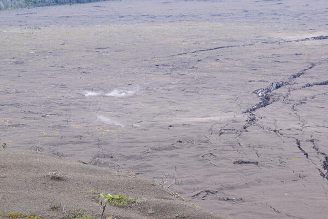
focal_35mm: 150
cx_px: 164
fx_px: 1367
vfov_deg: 9.1
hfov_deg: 13.7
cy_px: 110
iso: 400
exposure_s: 1/200
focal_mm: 100
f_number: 10
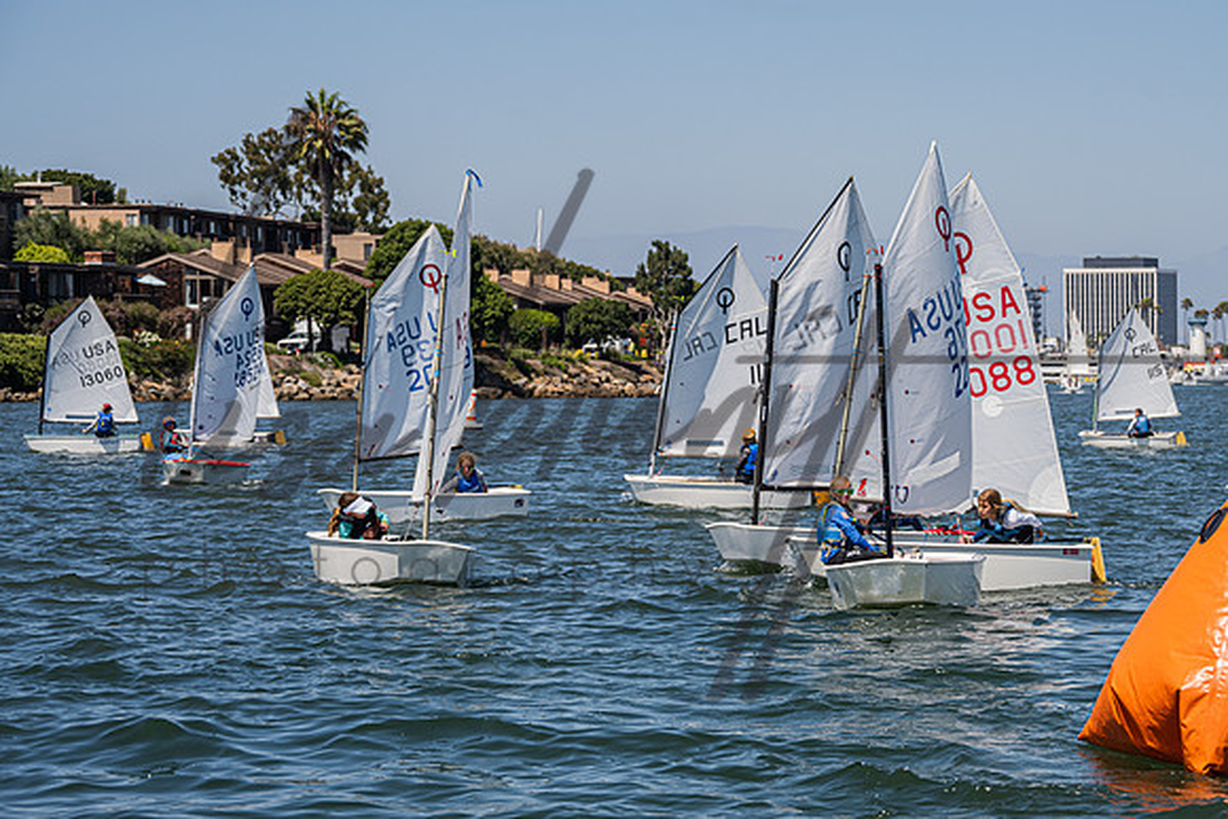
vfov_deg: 12.5
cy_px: 412
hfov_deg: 18.6
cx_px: 775
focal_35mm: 110
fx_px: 3750
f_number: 6
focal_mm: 84
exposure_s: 1/1000
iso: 250
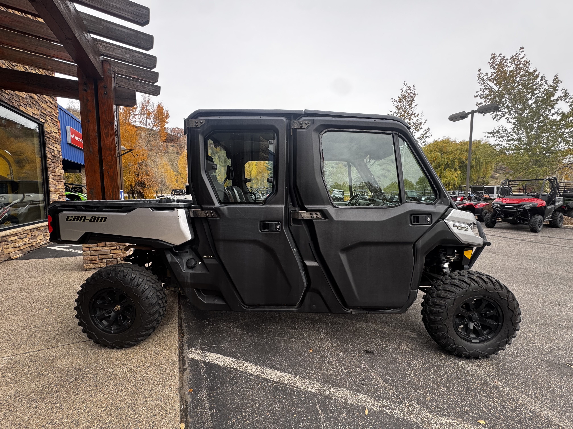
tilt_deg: -5.9
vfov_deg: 85.7
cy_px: 214
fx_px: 232
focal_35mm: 14
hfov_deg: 102.1
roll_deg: +0.5
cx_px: 286
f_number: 2.2
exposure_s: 1/190
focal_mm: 2.22
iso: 40
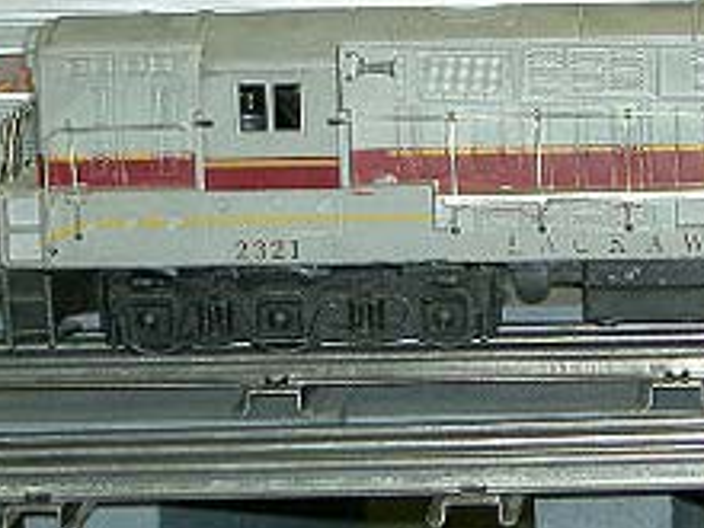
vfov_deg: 7.9
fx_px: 3823
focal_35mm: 188
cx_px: 637
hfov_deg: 10.5
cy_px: 198
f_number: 3.7
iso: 100
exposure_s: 1/73
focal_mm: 14.2
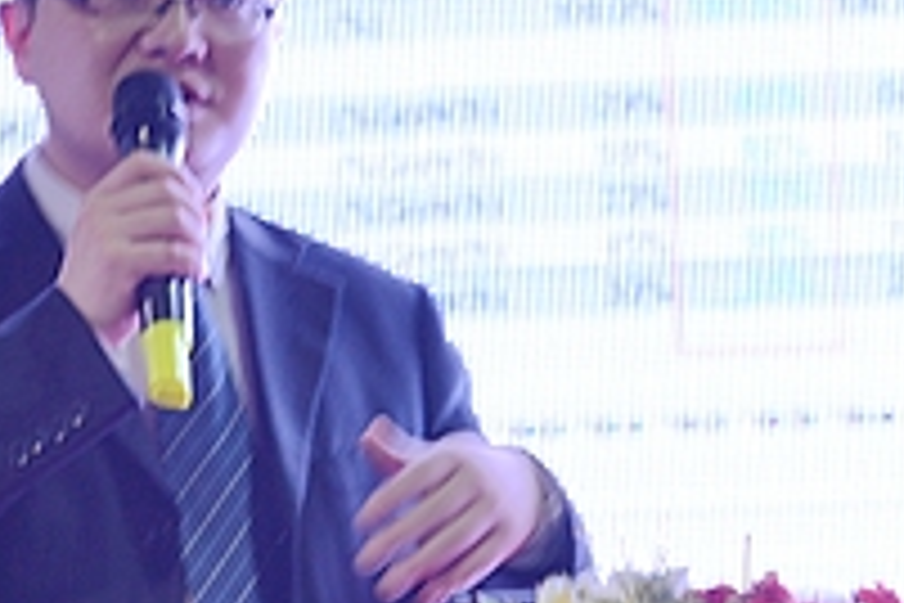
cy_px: 400
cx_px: 571
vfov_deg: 4.0
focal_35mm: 346
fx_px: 8688
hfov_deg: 6.0
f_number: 7.1
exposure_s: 1/20
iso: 400
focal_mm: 116
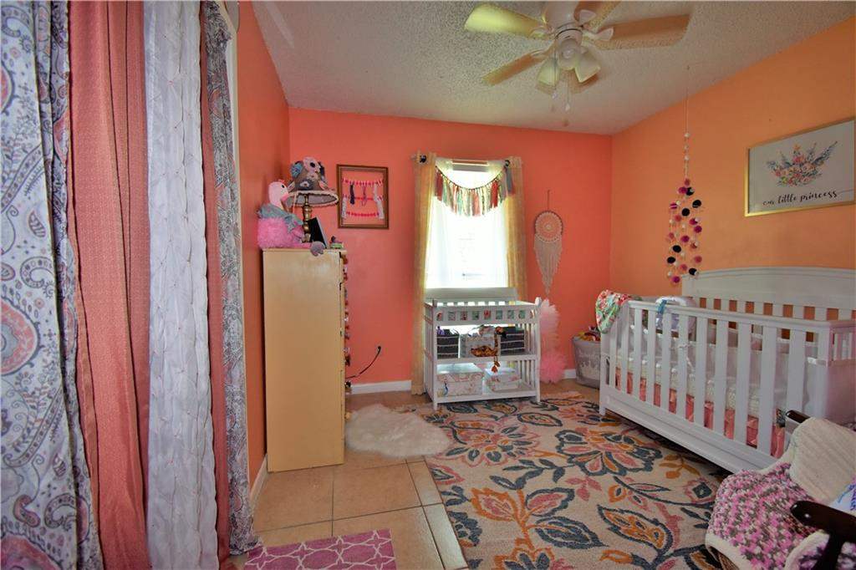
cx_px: 428
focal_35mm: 15
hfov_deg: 100.4
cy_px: 285
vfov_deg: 77.3
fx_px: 357
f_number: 4.5
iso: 720
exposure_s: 1/60
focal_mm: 10
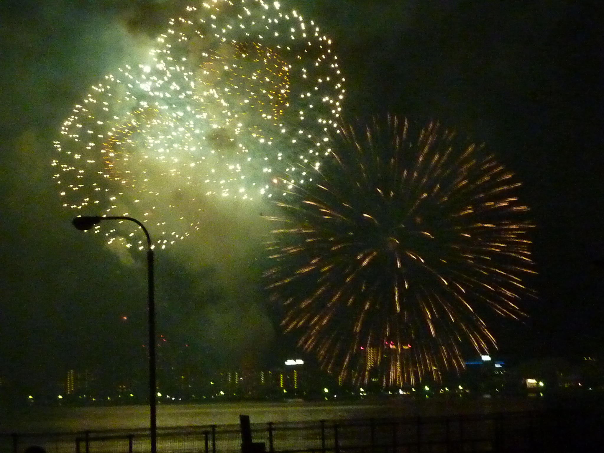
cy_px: 226
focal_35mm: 113
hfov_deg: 17.4
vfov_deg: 13.1
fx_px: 1972
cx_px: 302
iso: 800
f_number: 4
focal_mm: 10.3
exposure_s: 1/8
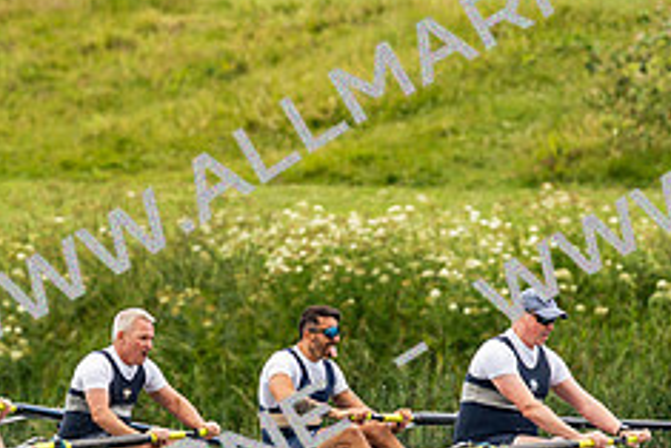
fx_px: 22286
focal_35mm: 1195
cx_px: 266
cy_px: 370
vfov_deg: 1.2
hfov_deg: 1.7
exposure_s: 1/2000
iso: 640
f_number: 6.3
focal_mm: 485
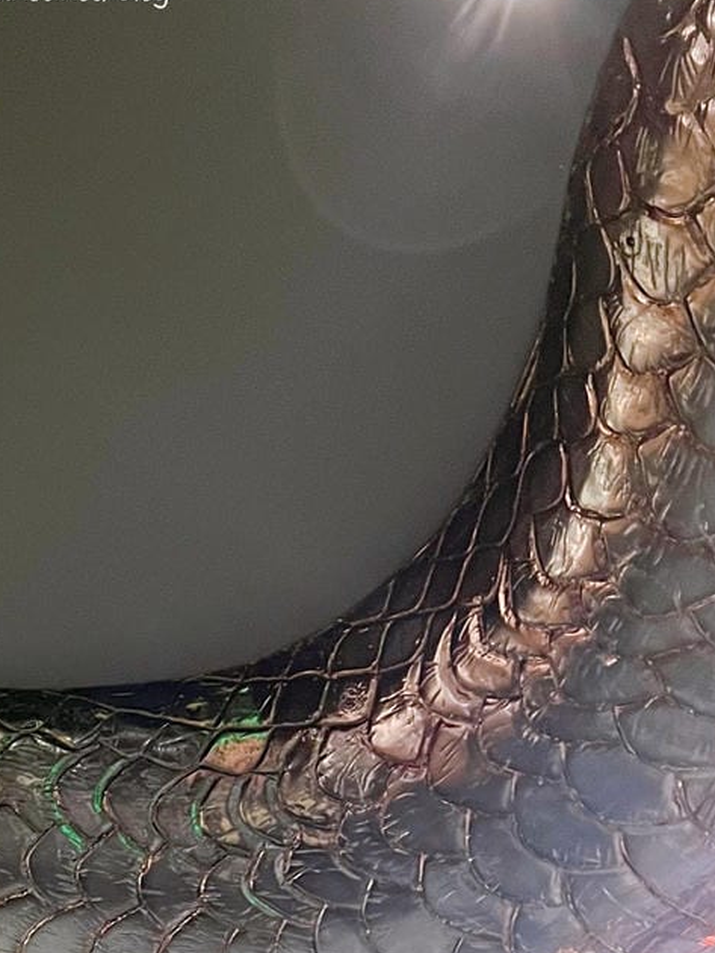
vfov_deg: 27.2
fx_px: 1816
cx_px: -57
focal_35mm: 66
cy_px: 1018
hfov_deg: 21.2
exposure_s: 1/33
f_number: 1.5
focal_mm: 5.7
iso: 640
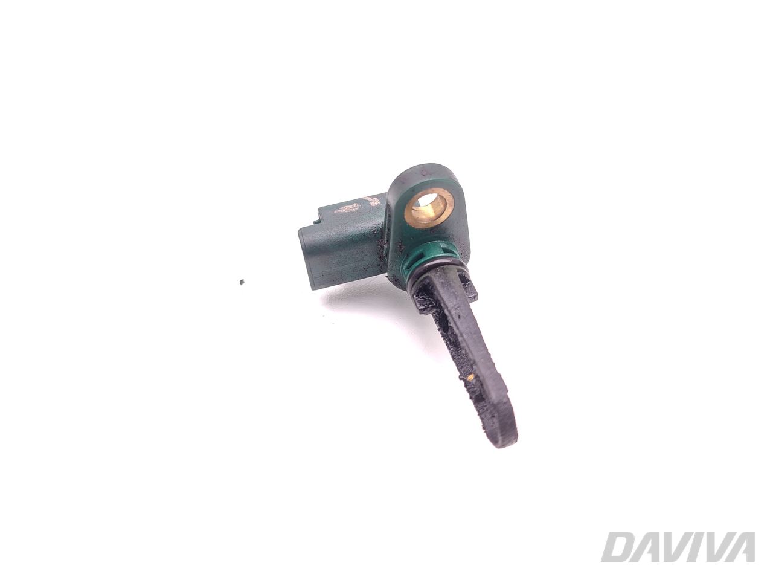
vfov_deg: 56.8
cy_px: 290
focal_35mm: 24
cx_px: 386
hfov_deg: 71.6
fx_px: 536
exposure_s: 1/100
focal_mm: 5.89
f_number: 1.89
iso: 200
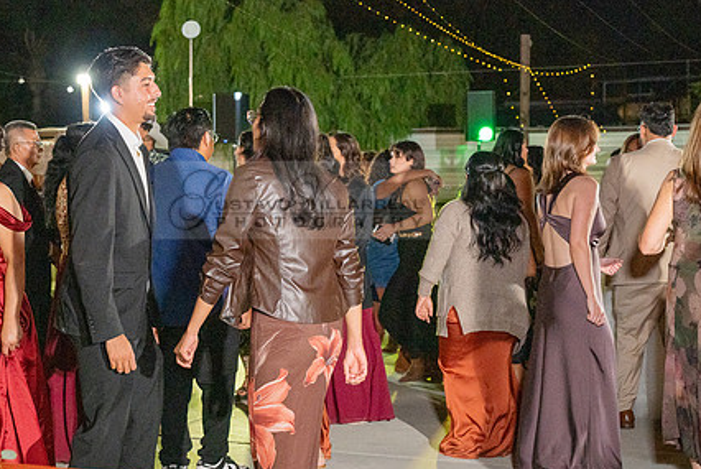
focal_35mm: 68
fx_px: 1325
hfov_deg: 29.6
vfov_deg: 20.1
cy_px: 200
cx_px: 298
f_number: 4
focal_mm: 50
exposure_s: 1/250
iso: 3200
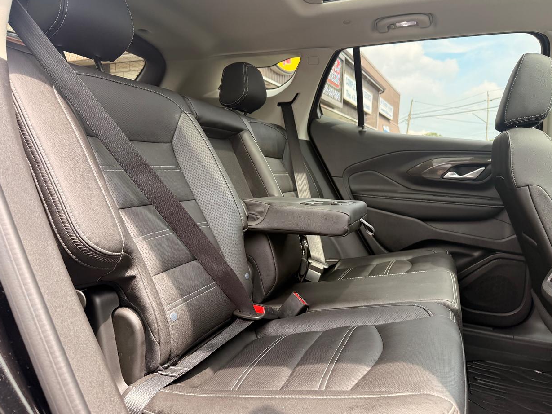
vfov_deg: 54.9
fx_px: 399
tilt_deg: -5.4
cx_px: 278
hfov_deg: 69.4
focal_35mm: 25
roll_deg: -2.2
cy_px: 205
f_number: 1.78
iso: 100
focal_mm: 6.76
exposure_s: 1/356
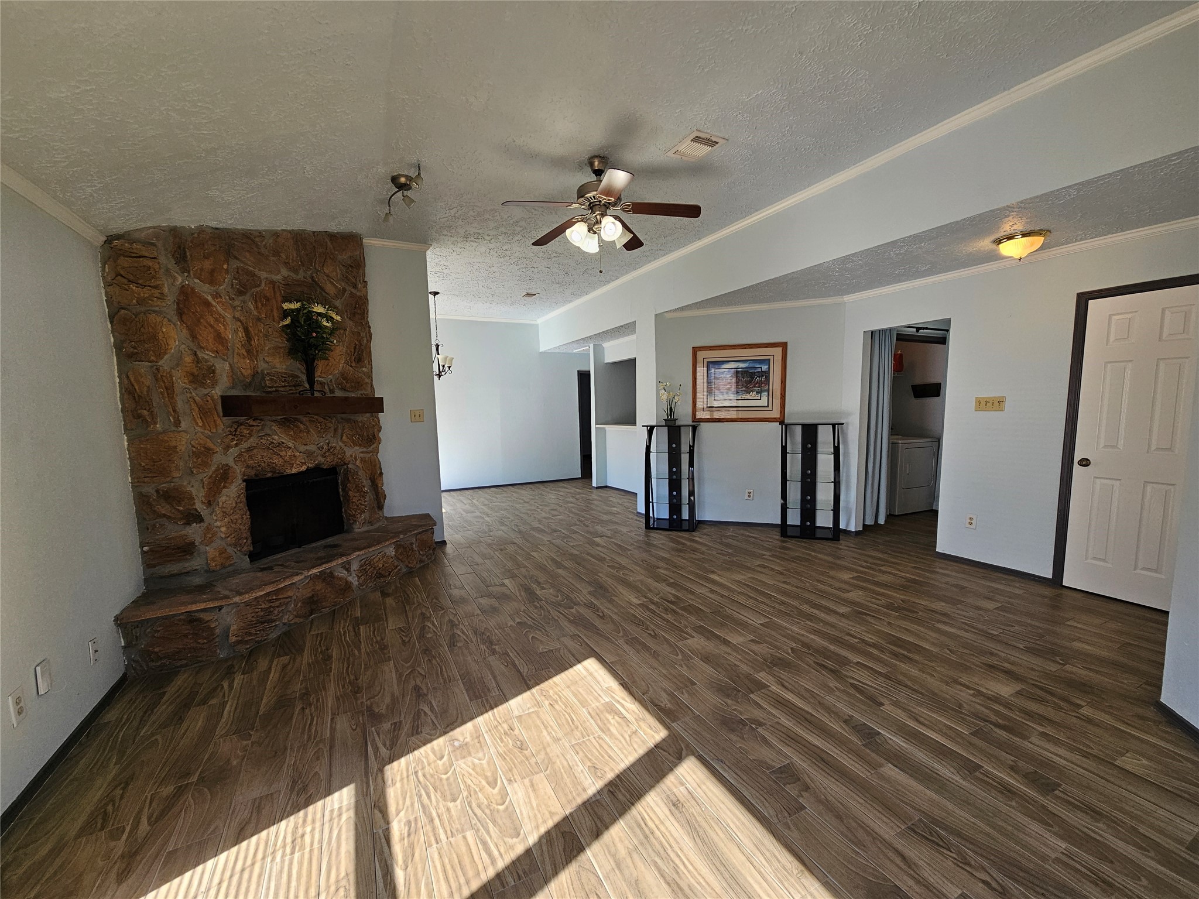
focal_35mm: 13
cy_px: 450
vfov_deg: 89.9
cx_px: 600
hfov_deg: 106.2
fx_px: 450
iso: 50
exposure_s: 1/124
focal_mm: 2.2
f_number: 2.2
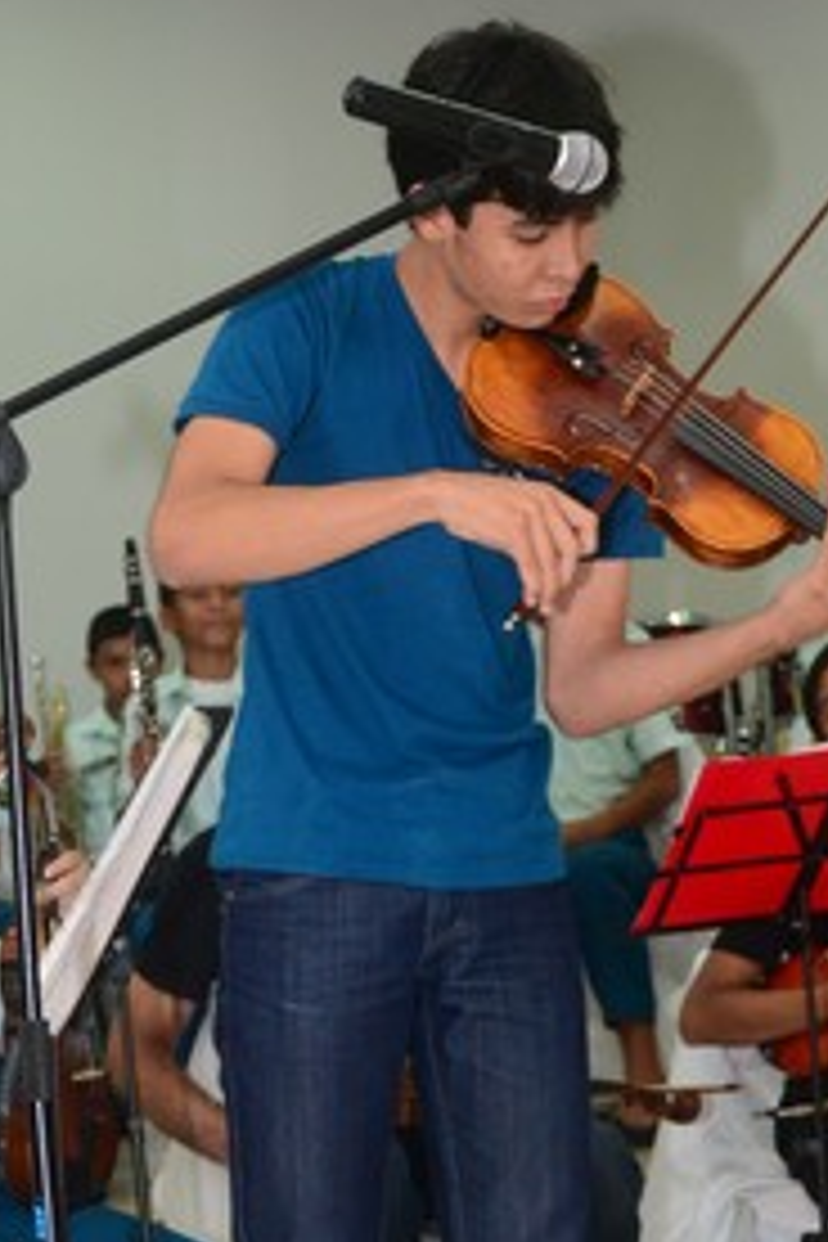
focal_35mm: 142
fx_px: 4899
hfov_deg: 9.7
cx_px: 504
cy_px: 968
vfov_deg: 14.4
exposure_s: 1/60
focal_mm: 58
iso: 1600
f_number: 5
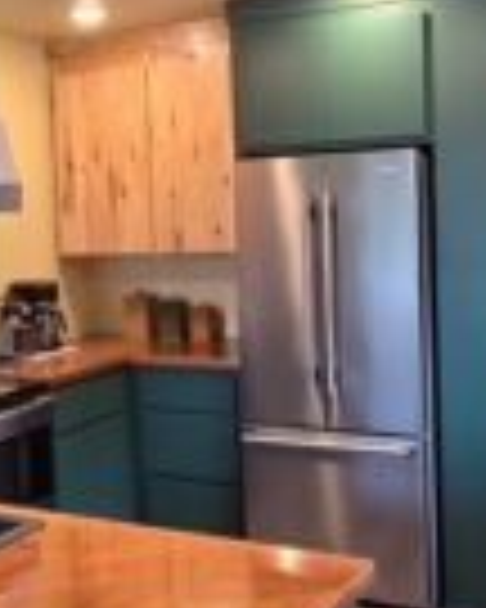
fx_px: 899
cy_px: 281
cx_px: 158
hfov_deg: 30.0
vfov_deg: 37.3
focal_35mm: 50
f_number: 2.2
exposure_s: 1/60
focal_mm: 2.2
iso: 200
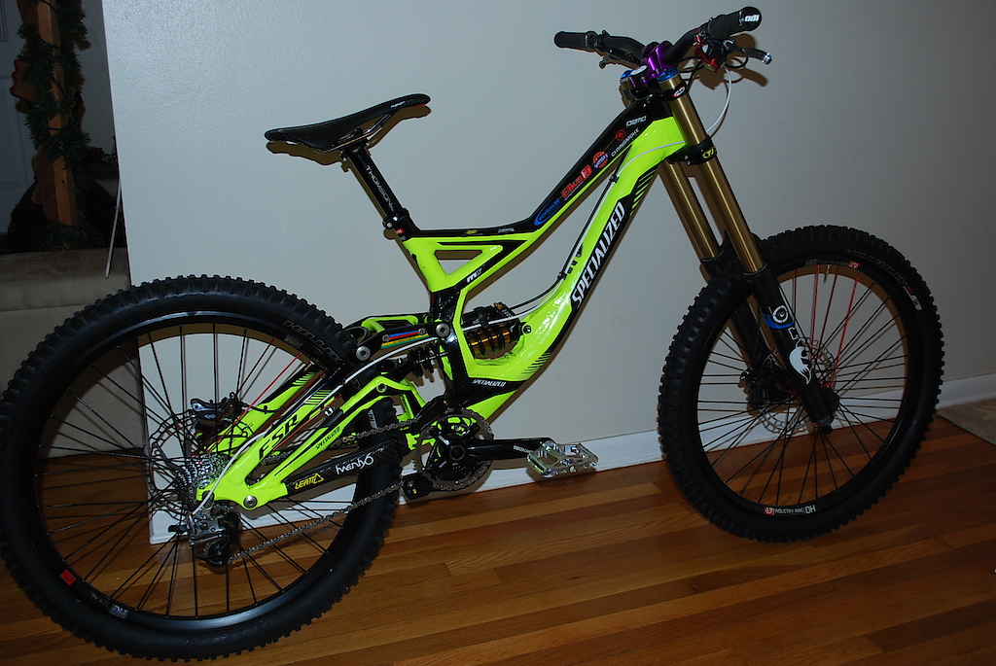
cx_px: 498
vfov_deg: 37.0
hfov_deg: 53.1
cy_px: 333
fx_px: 997
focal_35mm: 36
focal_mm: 24
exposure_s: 1/60
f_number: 4.2
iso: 200
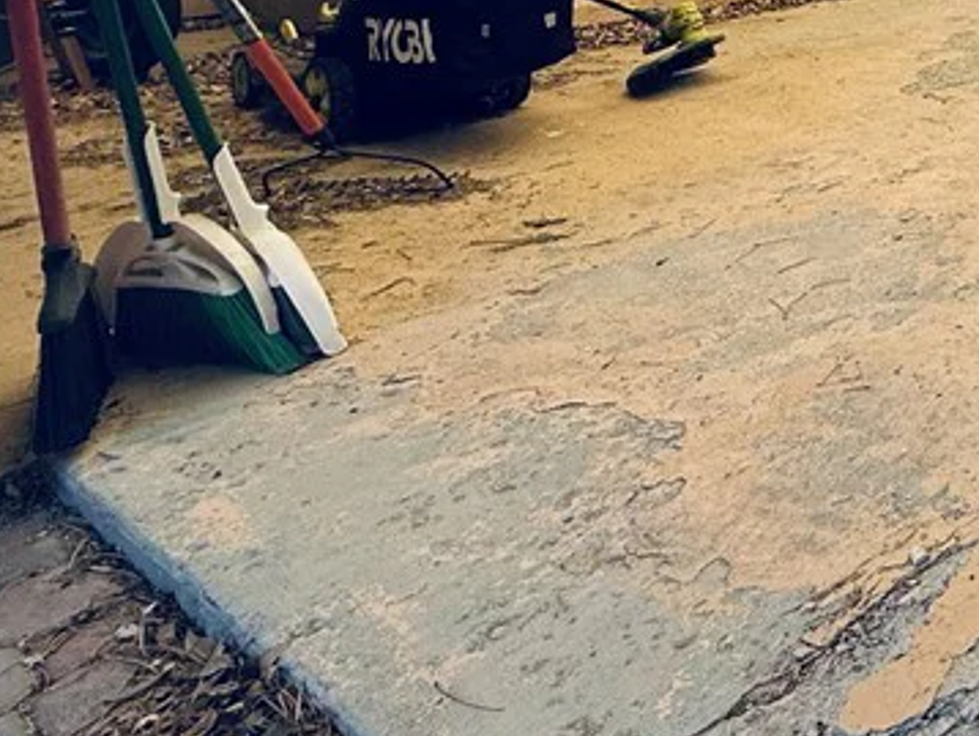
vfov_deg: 30.3
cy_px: -161
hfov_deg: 33.8
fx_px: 1132
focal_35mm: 40
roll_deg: -0.6
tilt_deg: -1.3
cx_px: 1272
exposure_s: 1/494
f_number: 2.2
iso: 50
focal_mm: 2.22
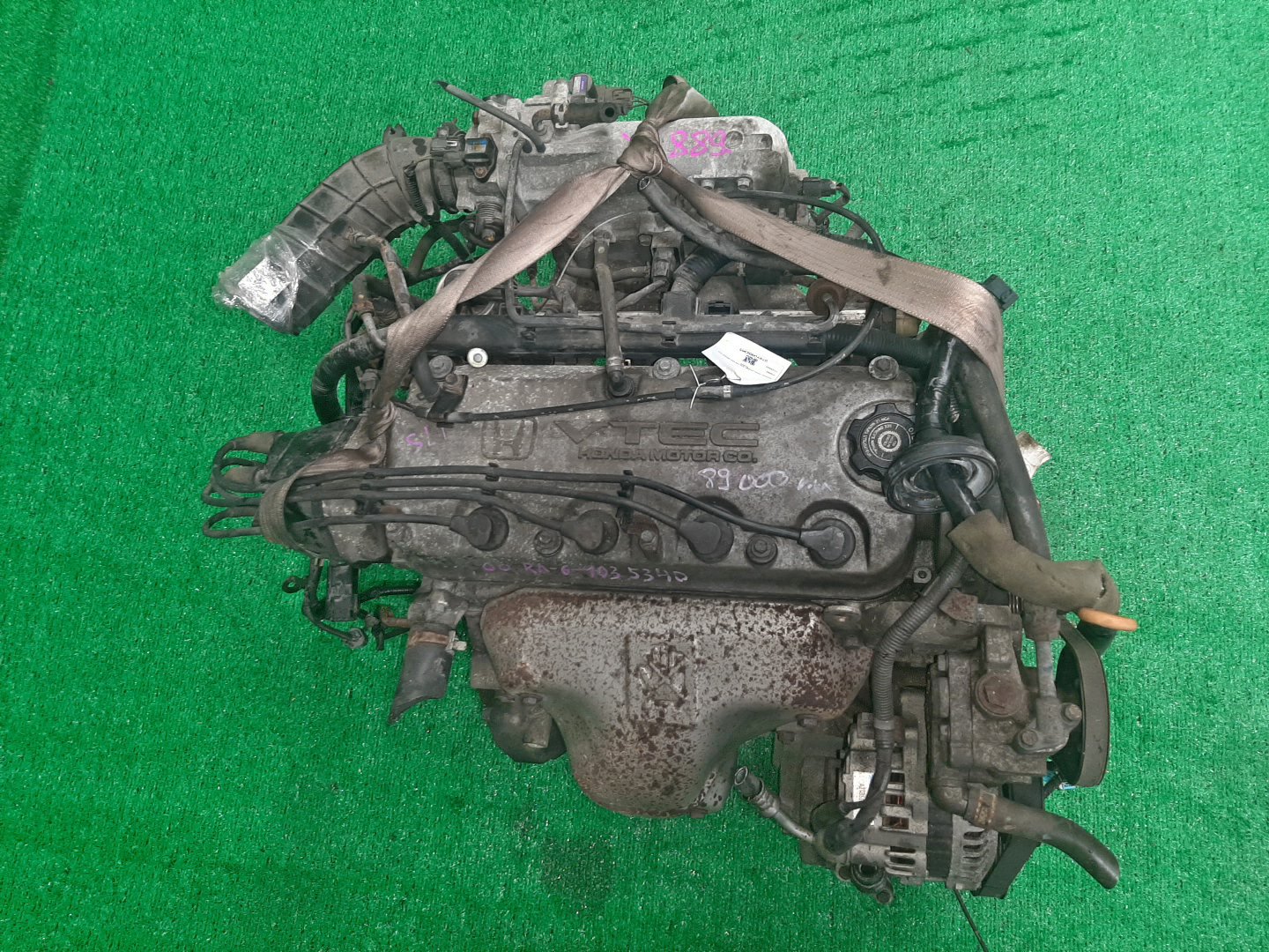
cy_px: 476
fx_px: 953
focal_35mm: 26
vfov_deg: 53.1
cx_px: 634
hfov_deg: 67.3
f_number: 1.7
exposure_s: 1/50
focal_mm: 3.93
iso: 138
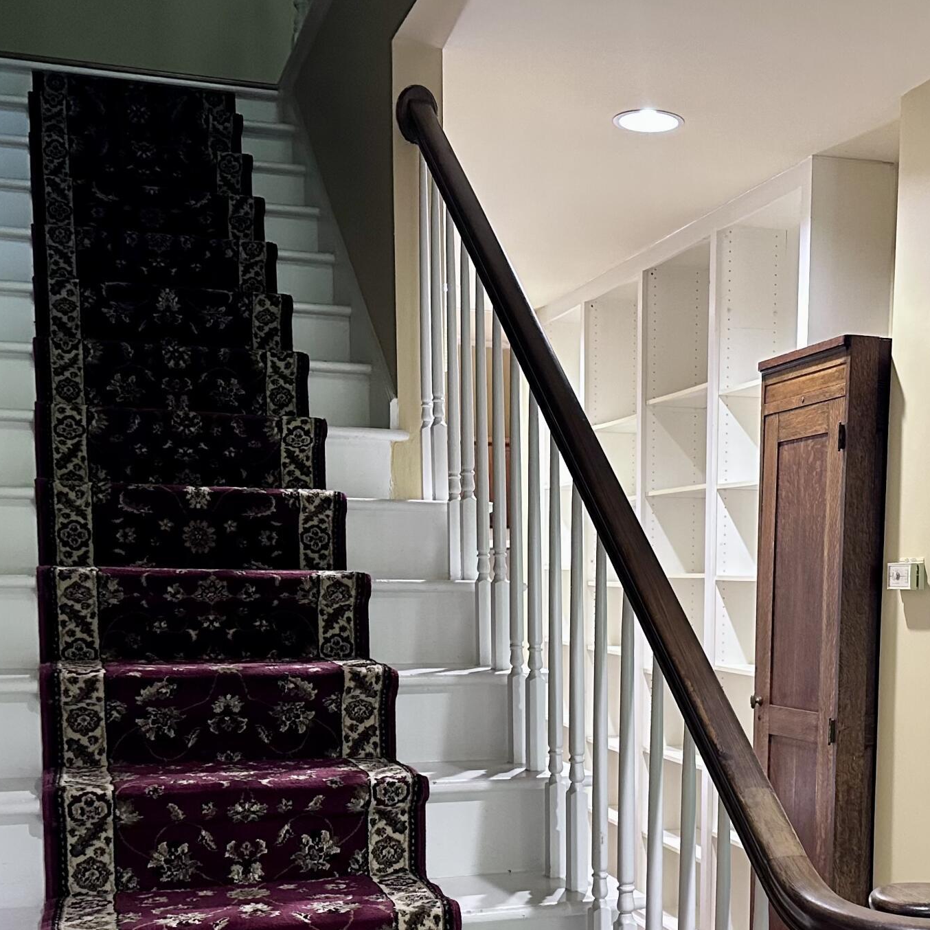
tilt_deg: -5.9
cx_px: 626
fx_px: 1429
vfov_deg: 35.0
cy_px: 737
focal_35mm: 47
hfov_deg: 35.7
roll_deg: -1.1
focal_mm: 6.86
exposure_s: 1/60
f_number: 1.78
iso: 500
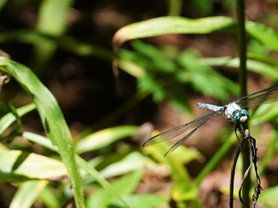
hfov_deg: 5.7
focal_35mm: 346
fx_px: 2776
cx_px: 225
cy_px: 98
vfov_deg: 4.3
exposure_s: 1/1600
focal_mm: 135
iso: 2000
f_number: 8
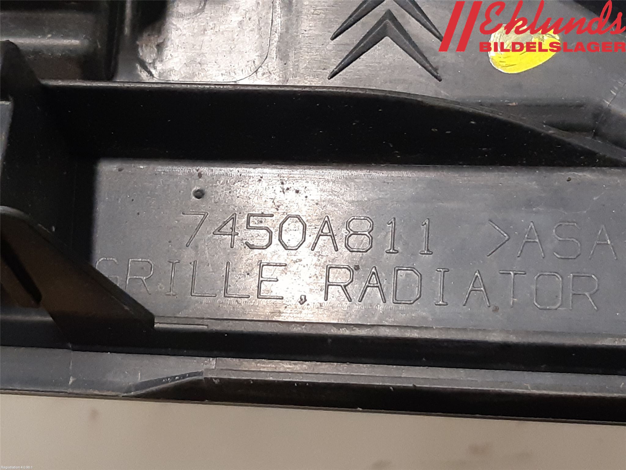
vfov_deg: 53.1
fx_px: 470
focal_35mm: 26
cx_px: 313
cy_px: 235
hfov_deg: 67.3
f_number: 1.7
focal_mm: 3.93
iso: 250
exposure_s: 1/50
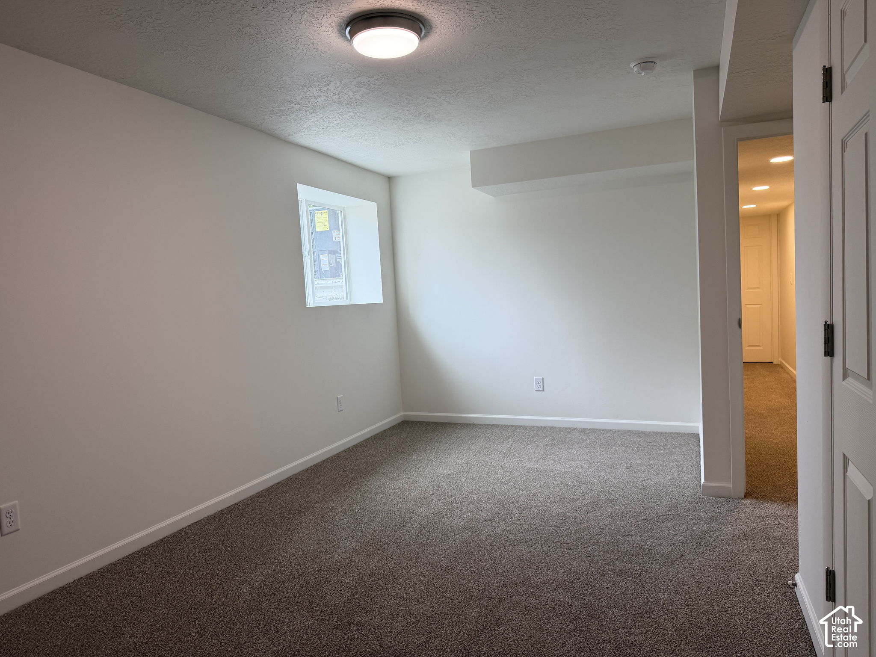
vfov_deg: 56.8
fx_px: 607
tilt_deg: -3.6
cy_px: 328
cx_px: 438
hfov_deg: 71.6
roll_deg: +2.8
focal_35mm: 24
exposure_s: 1/138
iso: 100
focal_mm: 6.76
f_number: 1.78
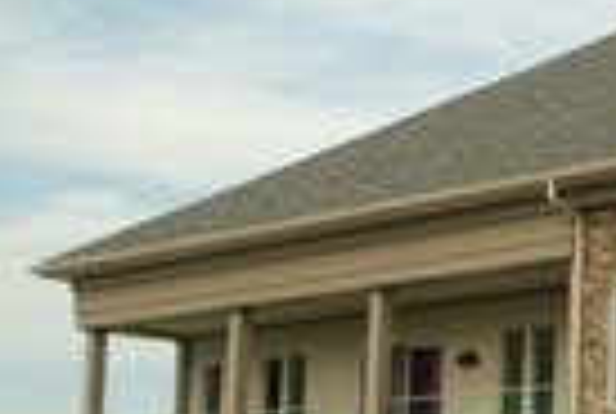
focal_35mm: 109
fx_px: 1869
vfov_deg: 12.5
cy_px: 396
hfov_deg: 17.4
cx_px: 823
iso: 100
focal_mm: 26
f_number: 11
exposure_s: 1/30
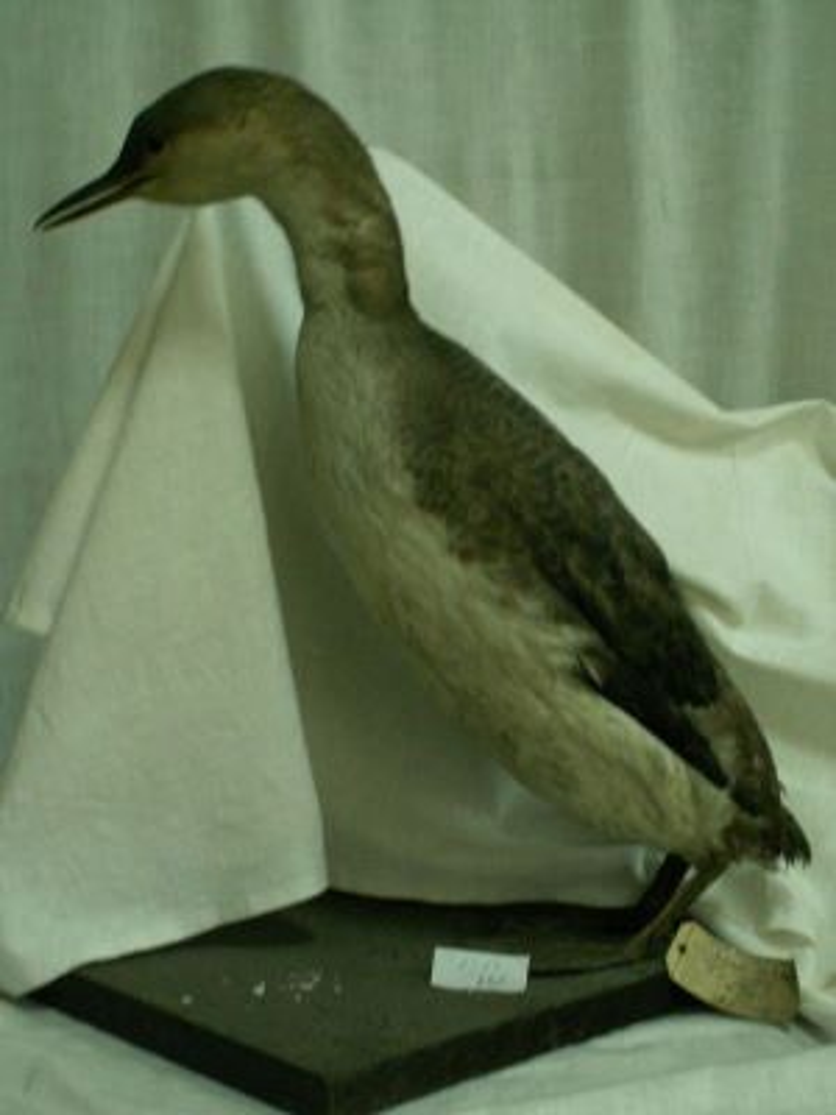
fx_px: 1996
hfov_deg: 23.7
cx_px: 418
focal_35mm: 62
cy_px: 558
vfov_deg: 31.2
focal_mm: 10.28
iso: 160
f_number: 3.2
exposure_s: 1/2.5
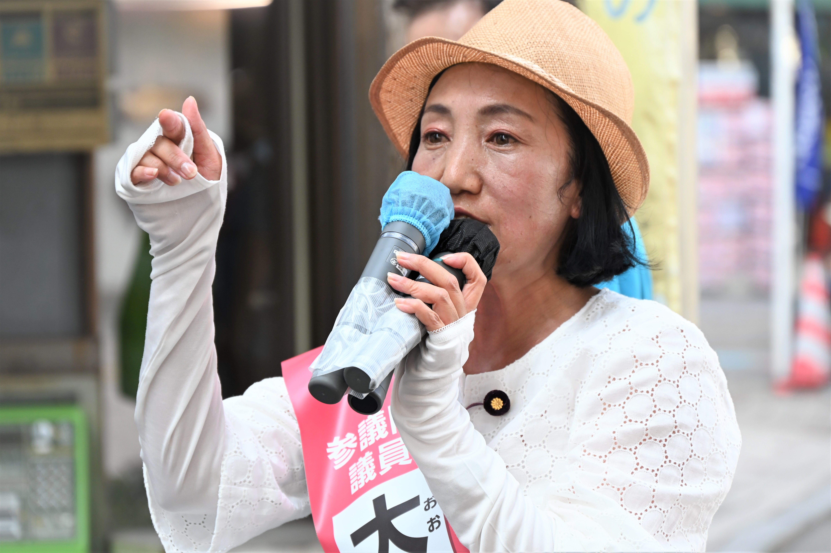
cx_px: 416
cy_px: 276
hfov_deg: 14.2
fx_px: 3345
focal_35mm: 145
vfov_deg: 9.4
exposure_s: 1/640
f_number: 6.3
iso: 1250
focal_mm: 145
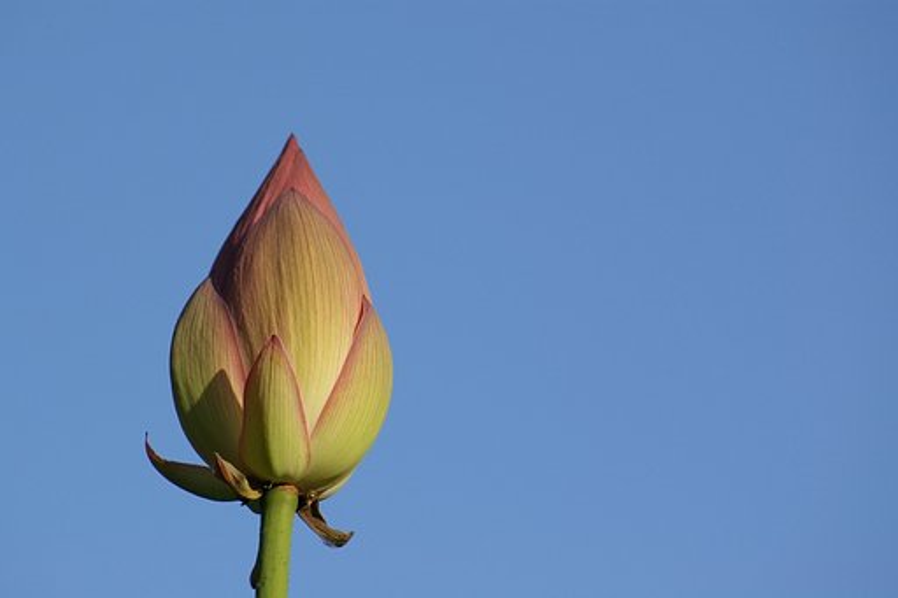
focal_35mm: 315
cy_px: 299
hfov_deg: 6.5
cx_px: 449
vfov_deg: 4.4
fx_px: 7855
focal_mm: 210
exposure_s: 1/500
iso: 200
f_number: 8
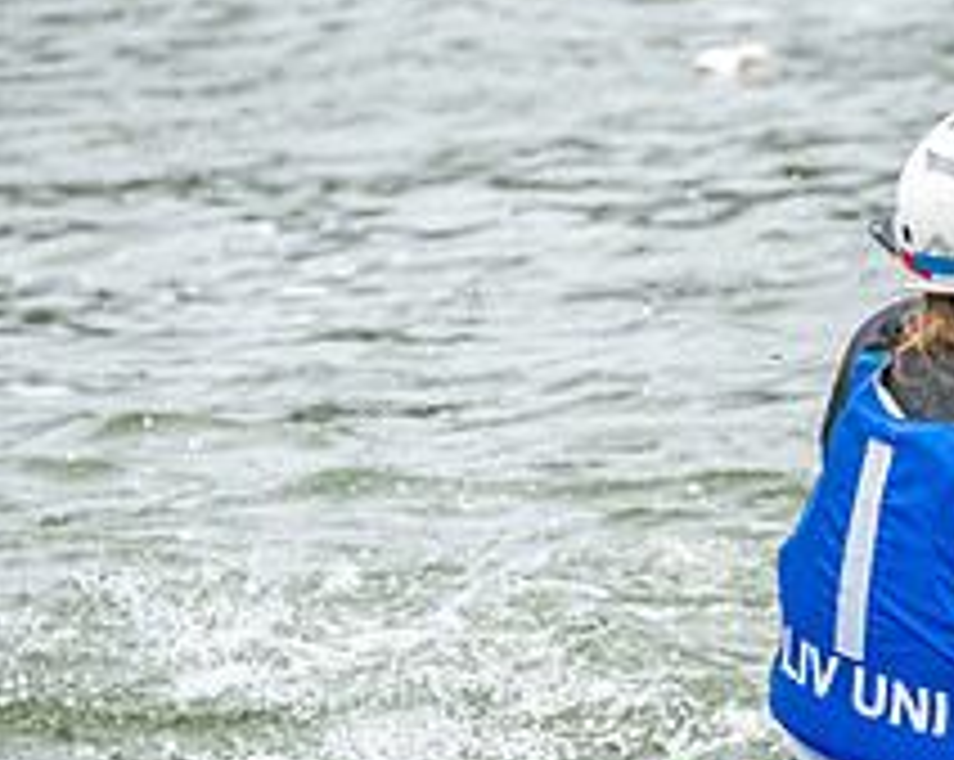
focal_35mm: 1349
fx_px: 38036
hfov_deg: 1.4
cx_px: 1180
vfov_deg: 1.1
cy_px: 737
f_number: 7.1
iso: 3200
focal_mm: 400
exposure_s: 1/2000
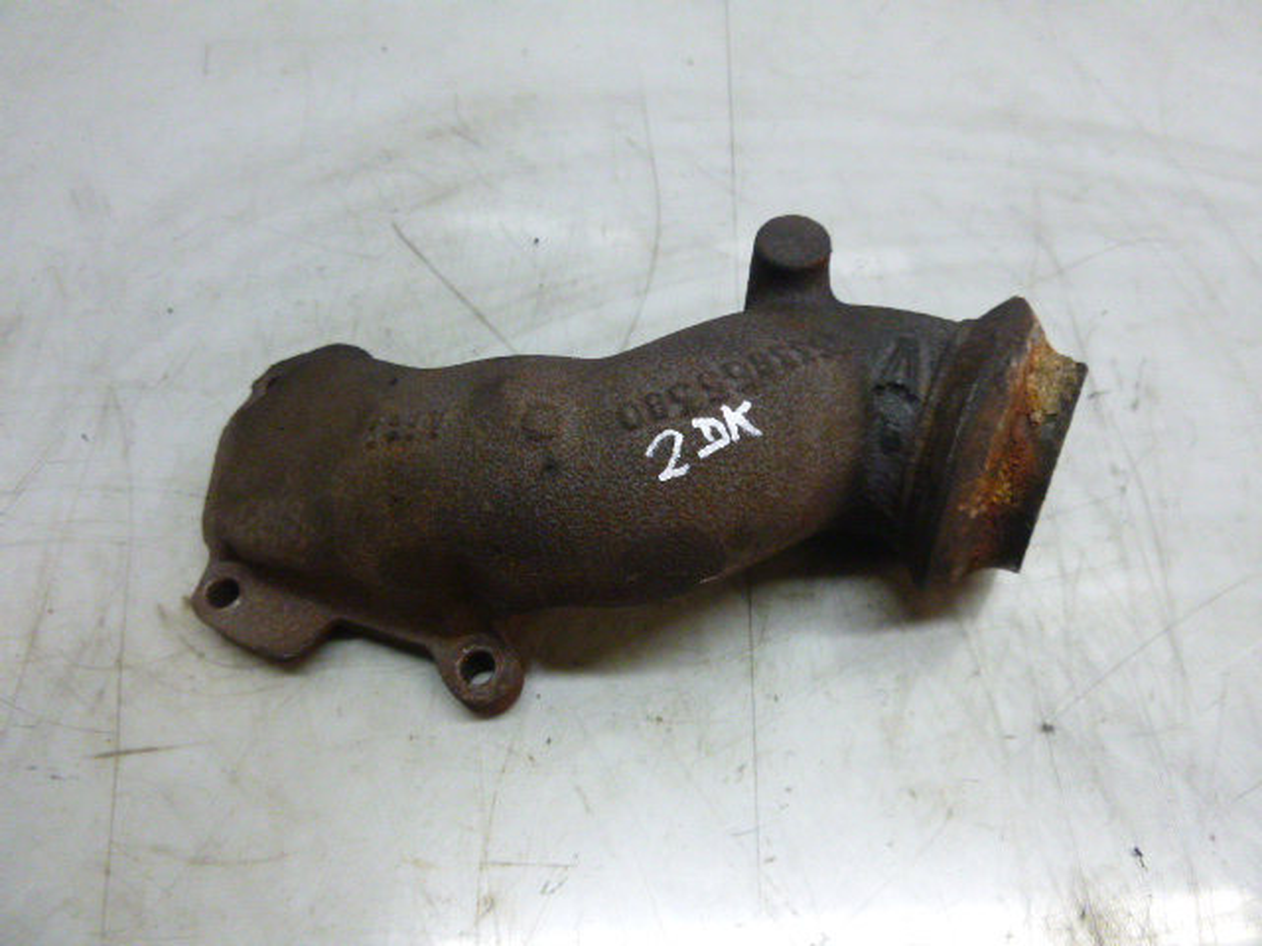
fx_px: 911
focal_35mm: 25
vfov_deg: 54.9
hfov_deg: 69.4
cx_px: 631
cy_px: 473
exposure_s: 1/30
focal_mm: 4.5
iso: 400
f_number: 3.9
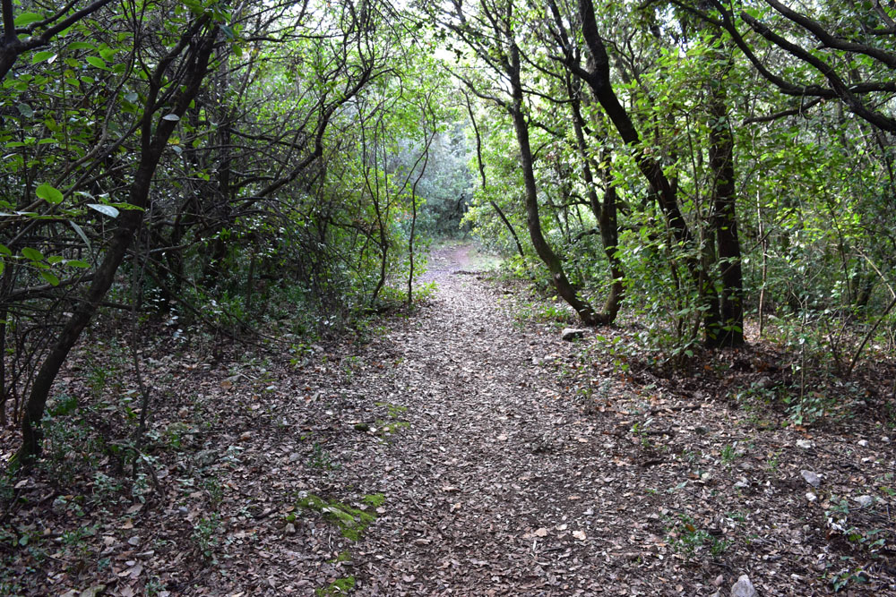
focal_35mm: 27
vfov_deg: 47.9
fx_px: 672
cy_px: 298
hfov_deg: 67.4
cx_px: 448
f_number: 5.6
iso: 400
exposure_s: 1/25
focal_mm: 18
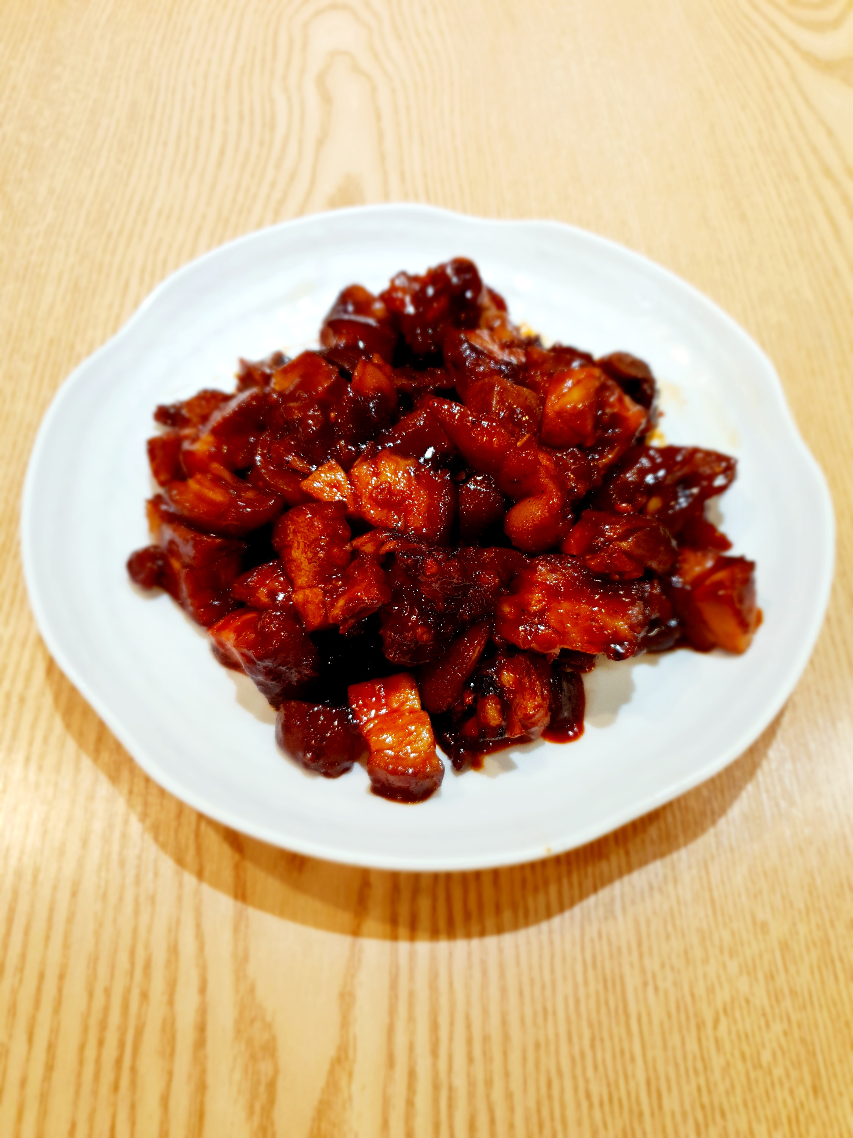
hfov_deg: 53.1
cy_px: 569
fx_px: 854
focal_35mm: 26
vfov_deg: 67.3
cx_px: 426
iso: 160
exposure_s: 1/60.2
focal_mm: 4.3
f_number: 1.5
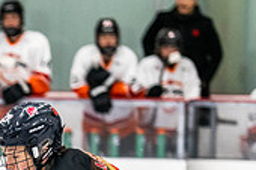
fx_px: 3282
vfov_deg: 3.0
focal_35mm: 462
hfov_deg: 4.4
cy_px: 255
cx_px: -235
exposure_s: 1/640
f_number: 2.8
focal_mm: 110
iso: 1600
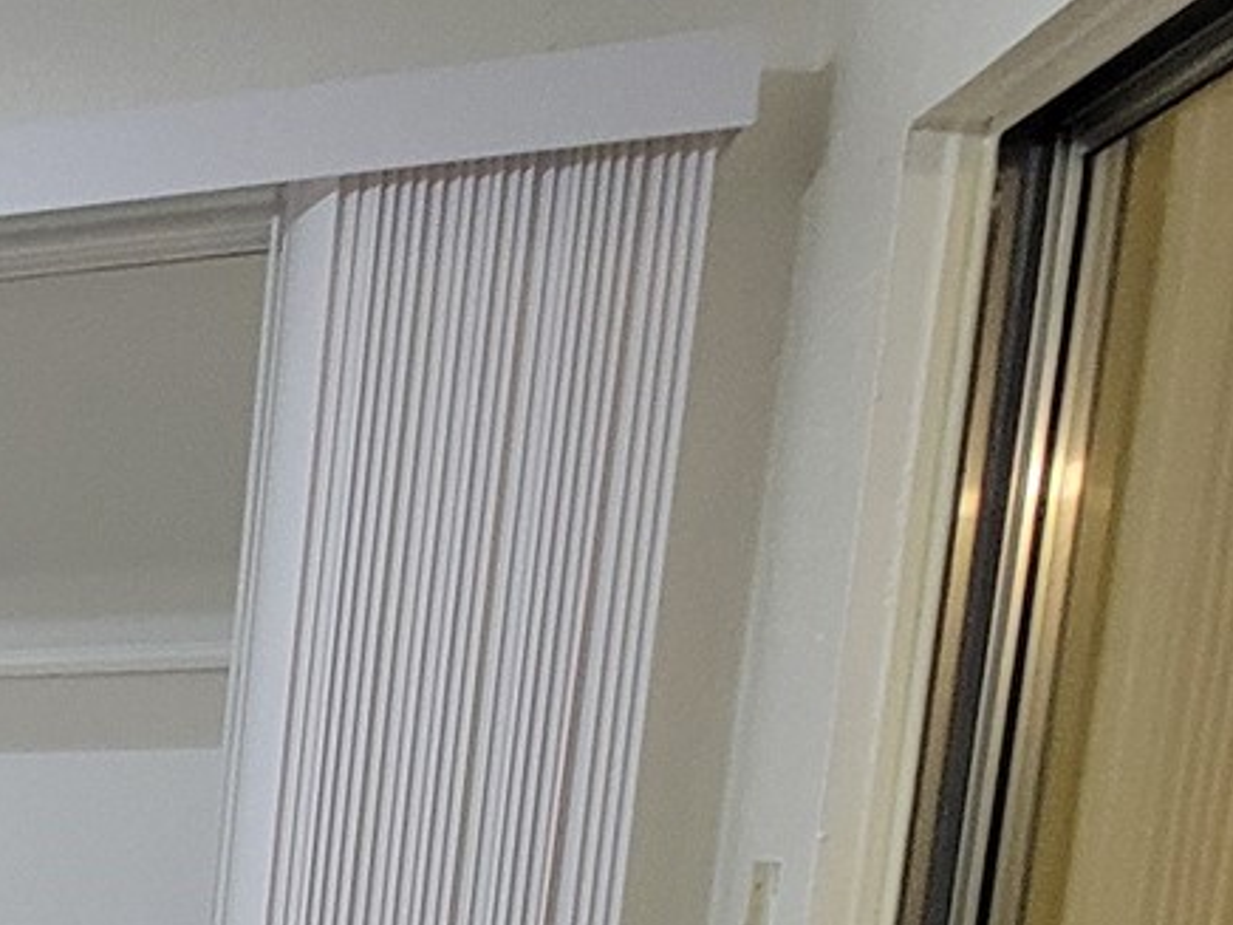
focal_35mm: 61
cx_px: -1275
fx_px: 2173
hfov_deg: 18.7
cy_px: 1219
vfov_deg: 21.6
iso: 320
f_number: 2.2
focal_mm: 2.2
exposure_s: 1/60
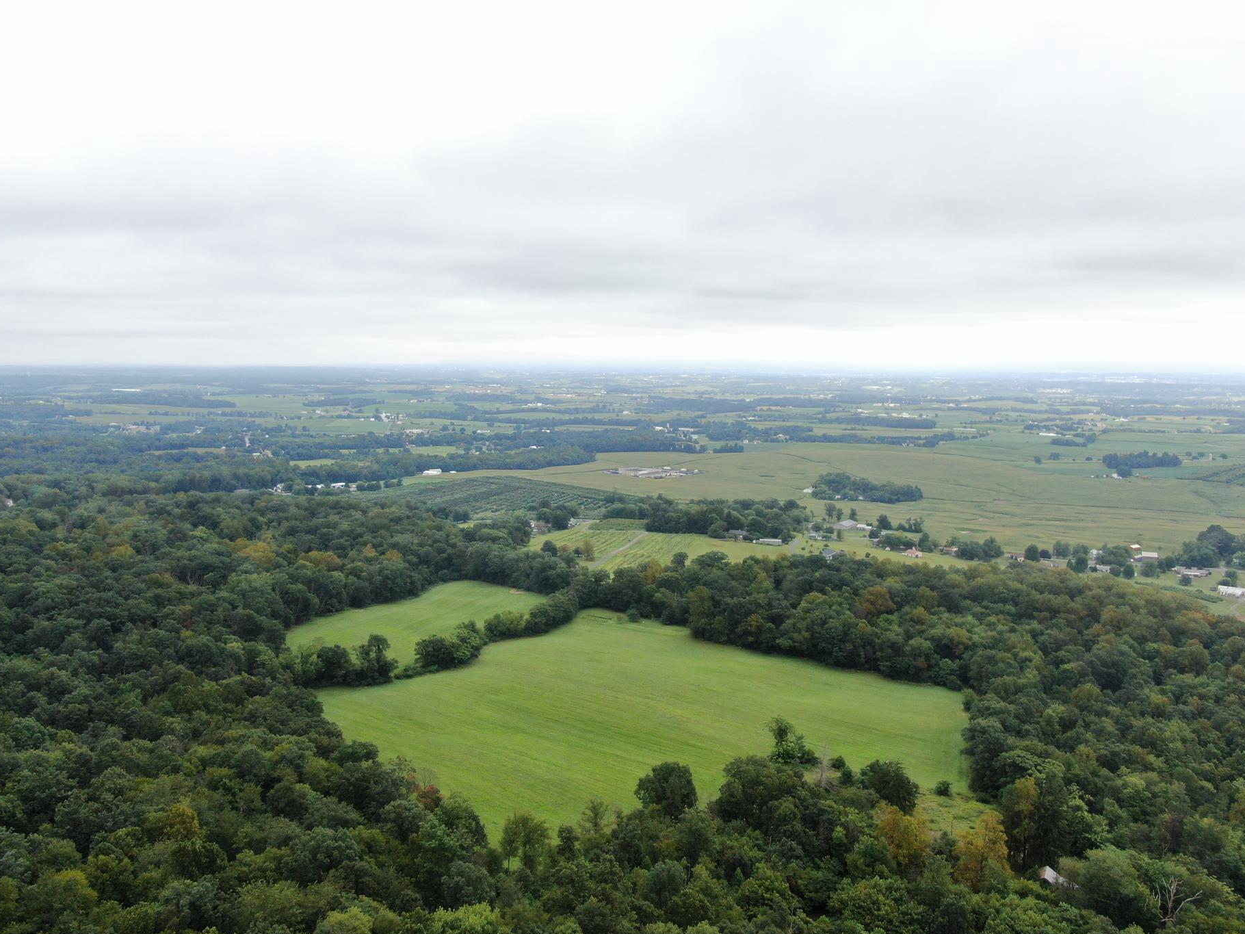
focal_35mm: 27
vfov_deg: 51.4
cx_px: 618
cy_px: 465
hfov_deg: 65.3
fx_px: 971
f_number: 2.8
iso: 100
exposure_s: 1/400
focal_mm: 4.39
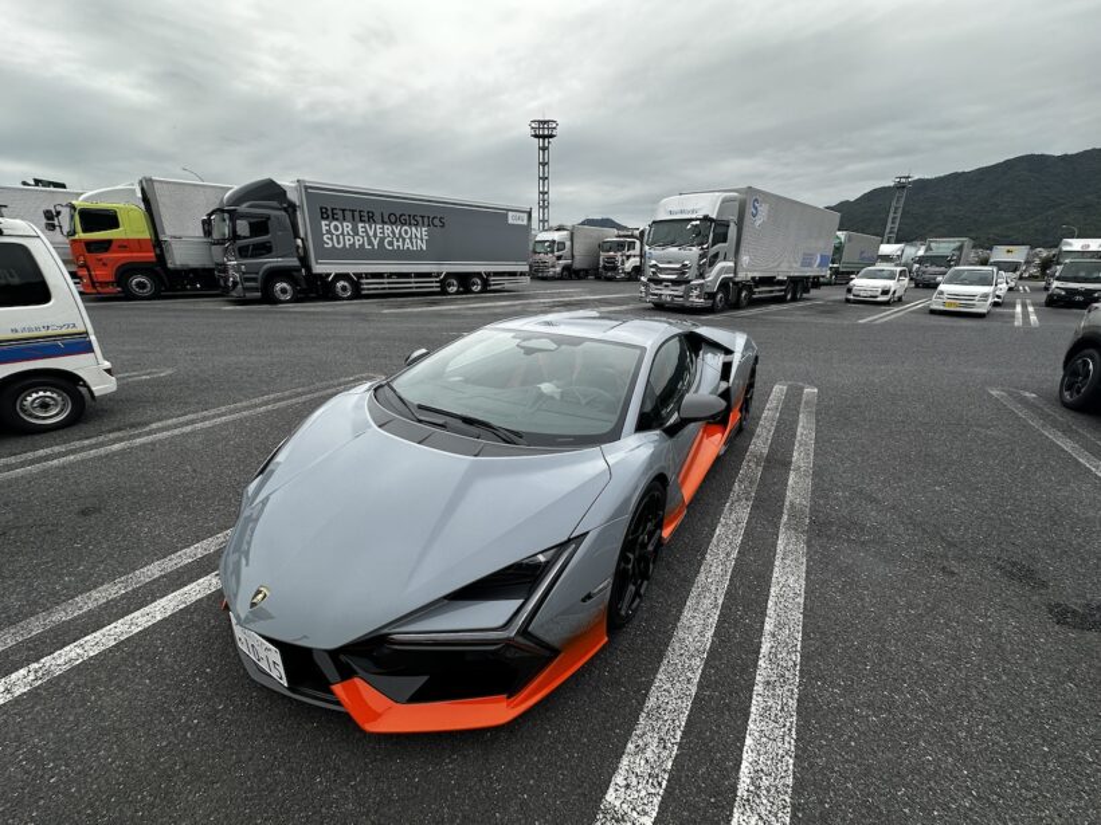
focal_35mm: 14
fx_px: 445
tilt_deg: -16.9
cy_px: 412
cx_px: 550
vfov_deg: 85.7
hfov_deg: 102.1
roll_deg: +1.5
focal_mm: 2.22
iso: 40
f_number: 2.2
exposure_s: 1/469
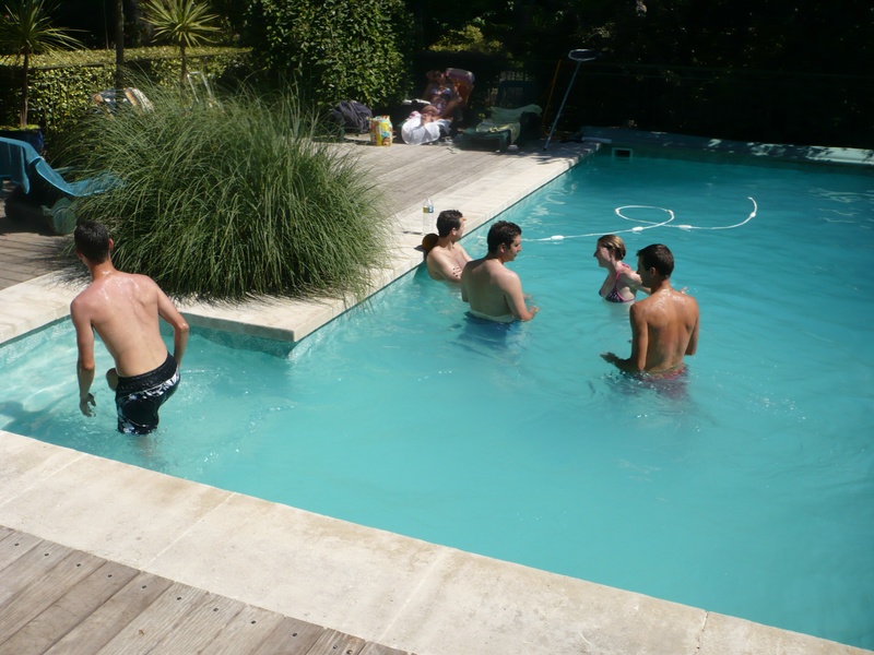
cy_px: 328
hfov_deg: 52.6
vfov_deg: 40.7
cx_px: 437
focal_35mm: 35
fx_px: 884
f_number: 8
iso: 100
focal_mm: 5.8
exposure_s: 1/320
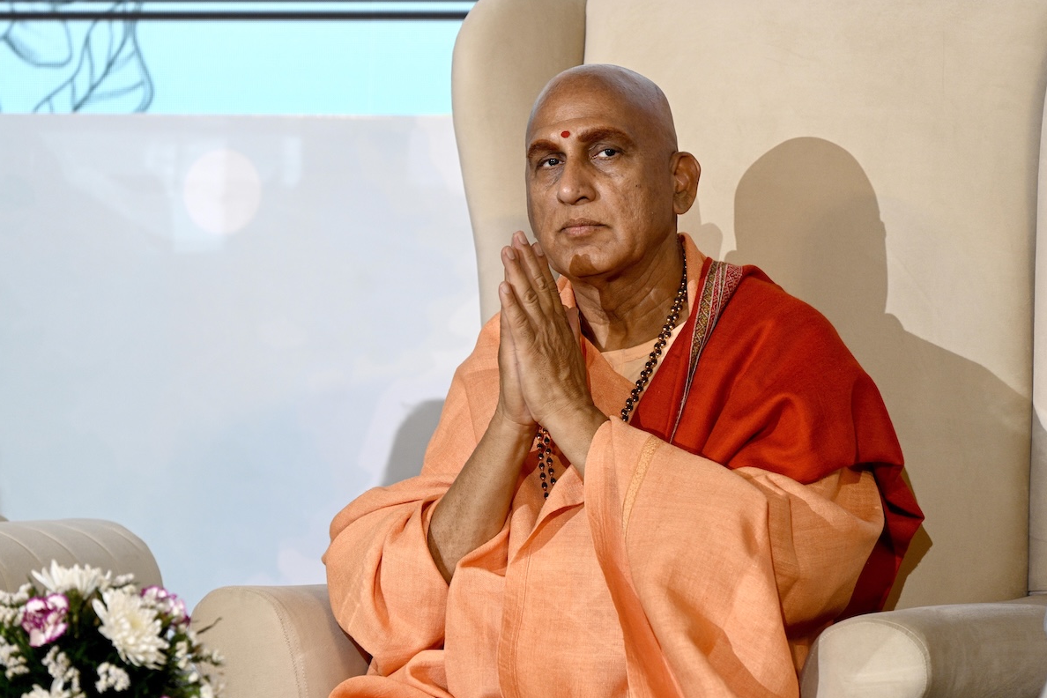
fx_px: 5874
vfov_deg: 6.8
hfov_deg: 10.2
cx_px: 520
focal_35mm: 202
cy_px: 349
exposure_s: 1/160
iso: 800
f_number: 6.3
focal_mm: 200
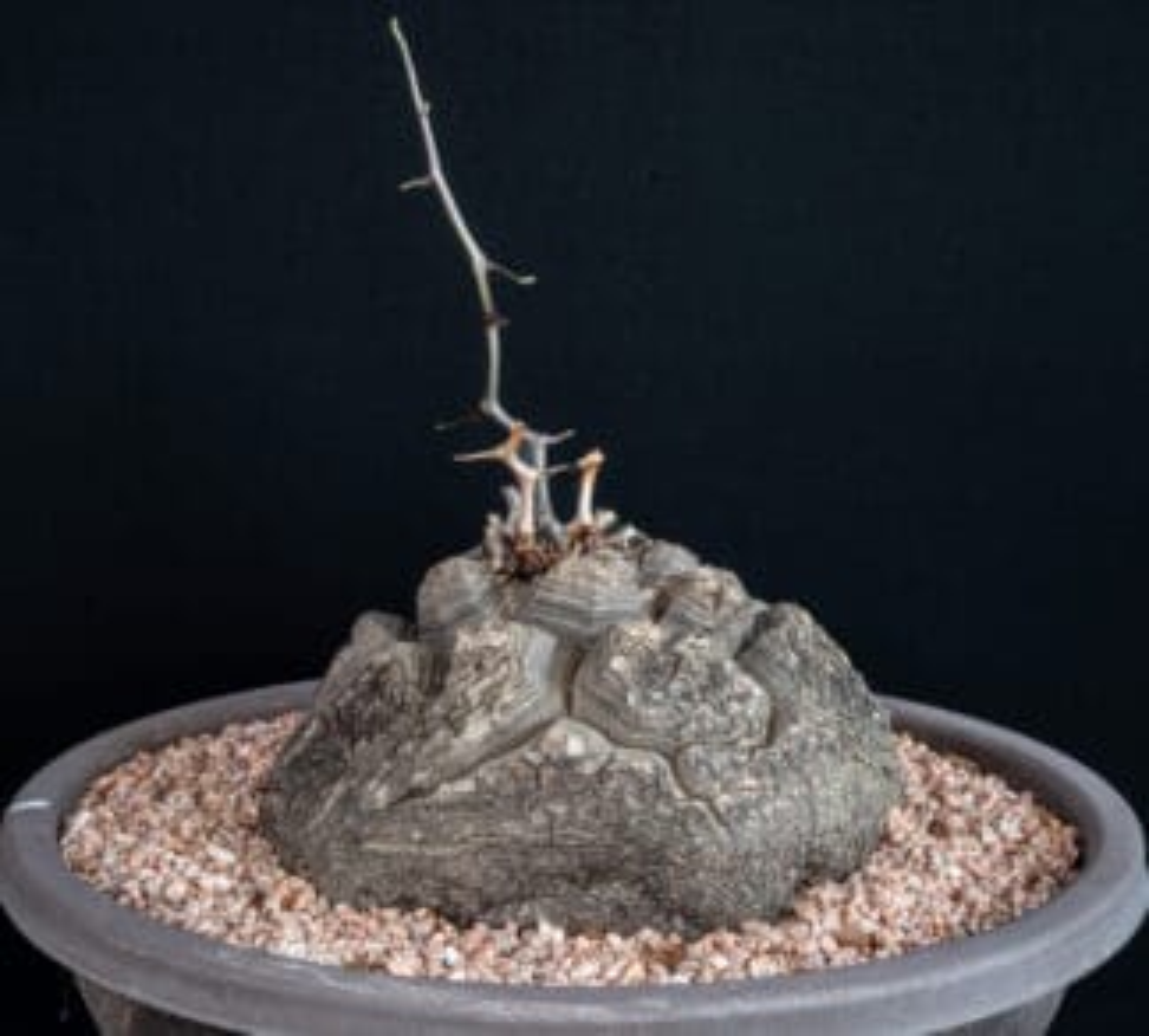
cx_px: 560
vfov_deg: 22.0
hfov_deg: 24.4
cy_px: 503
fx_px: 2659
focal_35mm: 74
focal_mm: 60
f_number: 32
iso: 100
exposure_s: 5
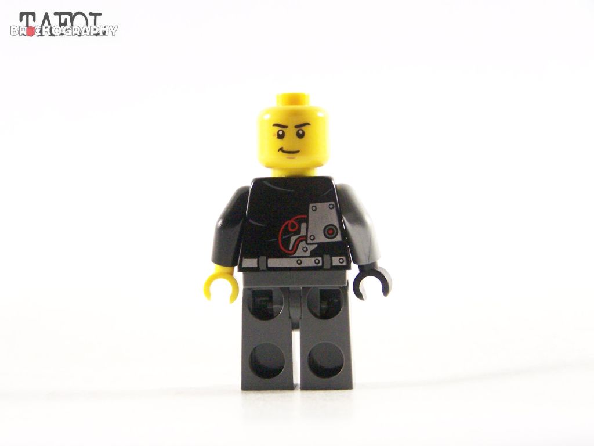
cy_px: 223
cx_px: 297
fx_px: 1802
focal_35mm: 105
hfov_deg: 18.7
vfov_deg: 14.1
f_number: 3.2
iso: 400
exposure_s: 1/60
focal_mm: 17.5
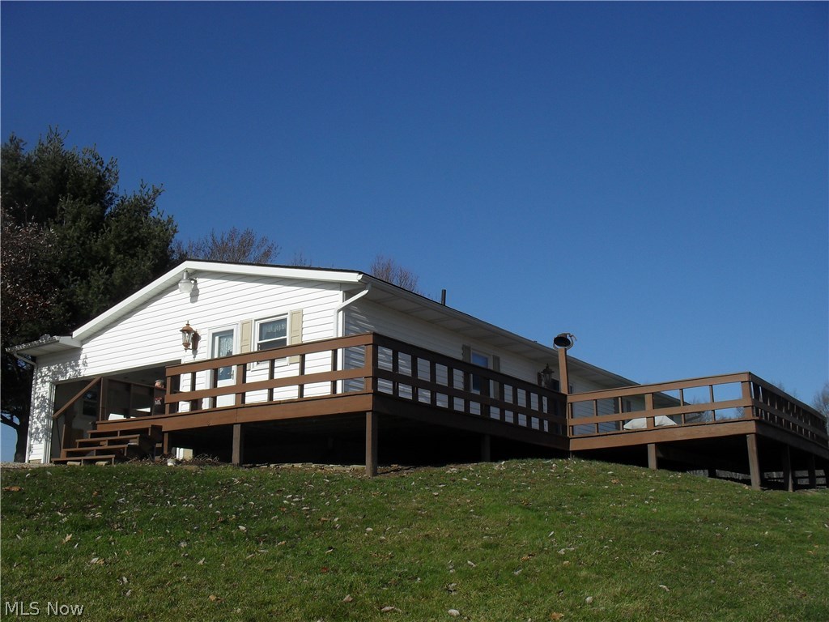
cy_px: 311
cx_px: 414
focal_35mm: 35
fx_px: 838
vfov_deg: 40.7
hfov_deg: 52.6
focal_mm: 6.3
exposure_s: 1/350
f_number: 8.4
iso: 100
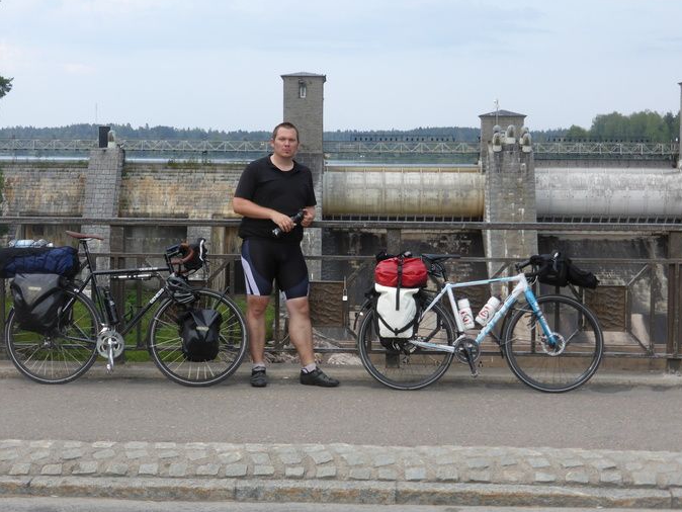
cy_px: 270
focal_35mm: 85
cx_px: 350
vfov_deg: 17.4
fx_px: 1675
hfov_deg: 23.0
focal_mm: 13.3
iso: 100
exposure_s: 1/125
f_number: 5
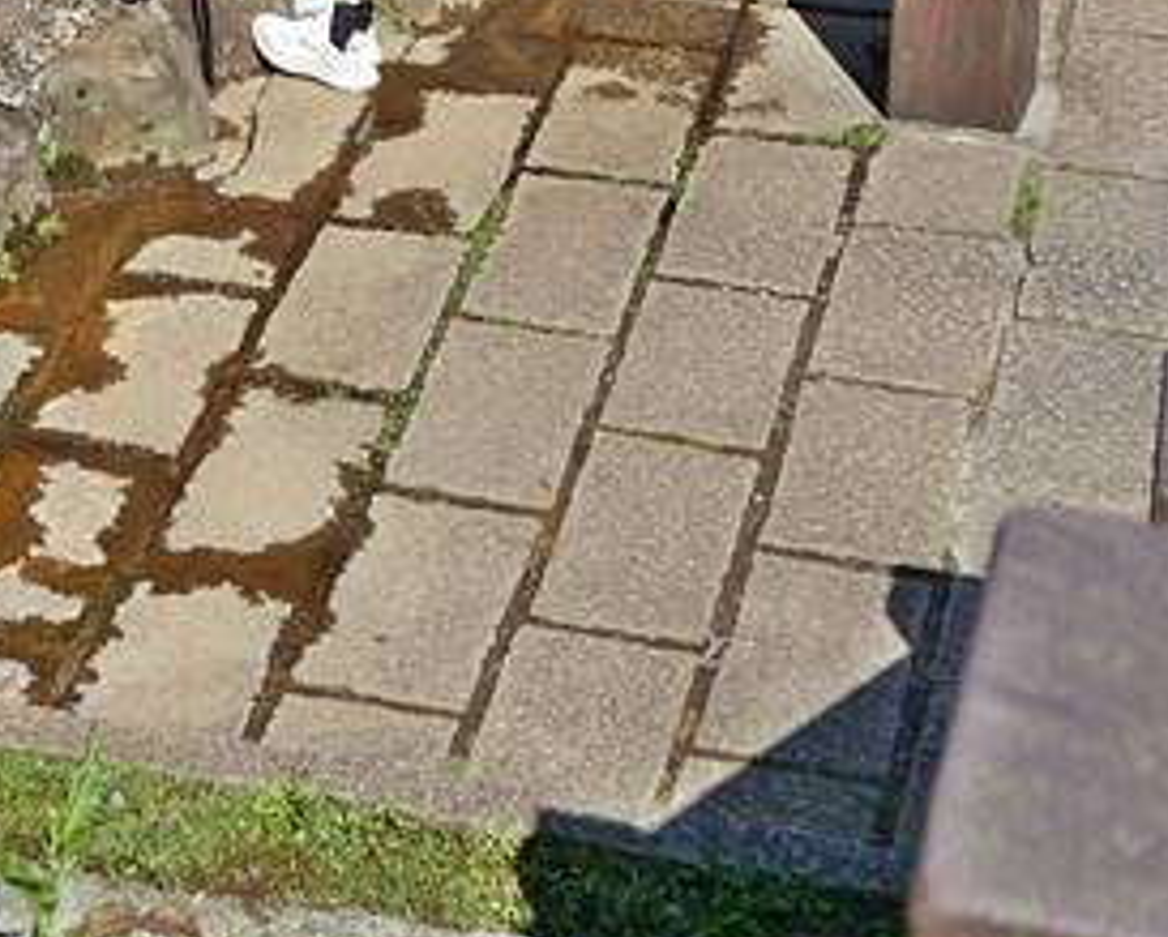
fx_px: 4949
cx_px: -287
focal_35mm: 143
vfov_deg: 10.4
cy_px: -507
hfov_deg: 13.1
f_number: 5.6
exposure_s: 1/800
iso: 200
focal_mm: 20
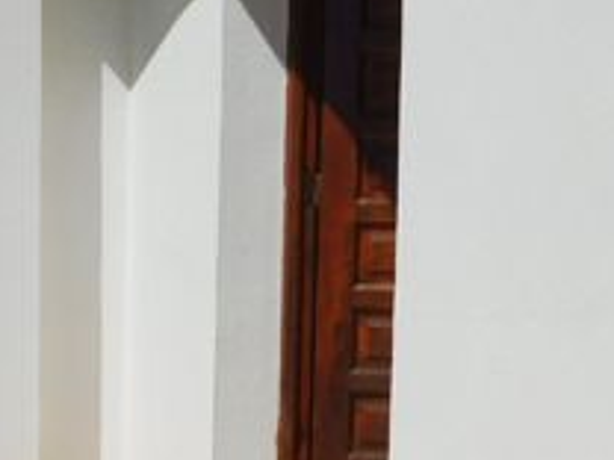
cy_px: 398
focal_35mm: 78
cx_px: 90
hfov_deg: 24.5
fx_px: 1384
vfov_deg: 18.6
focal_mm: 4
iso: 125
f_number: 6
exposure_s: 1/1500
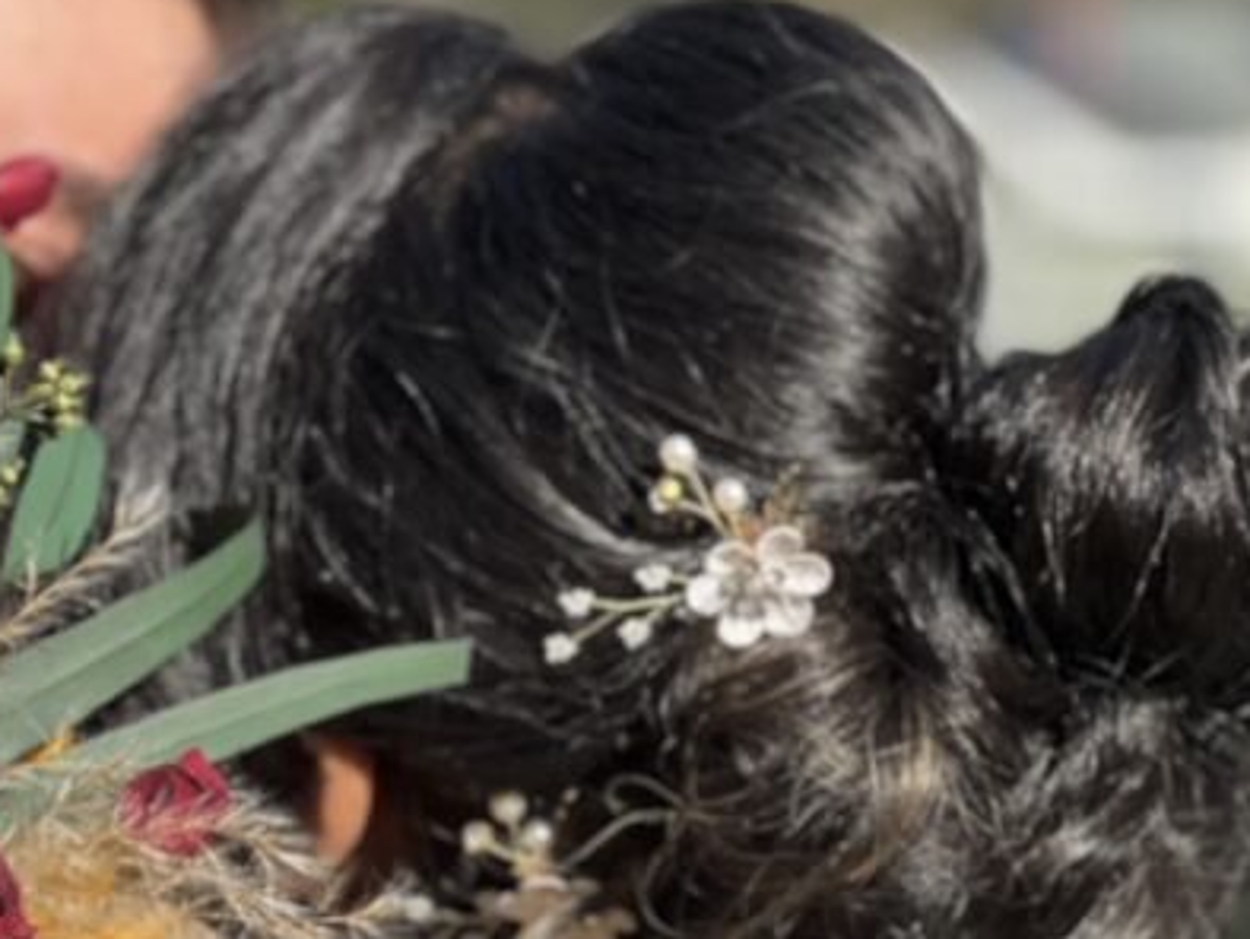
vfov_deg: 7.4
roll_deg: +4.4
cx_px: 63
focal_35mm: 200
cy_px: 790
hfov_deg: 9.8
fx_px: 7226
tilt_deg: -0.9
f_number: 2.8
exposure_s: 1/595
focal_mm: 9
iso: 32
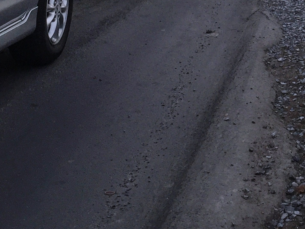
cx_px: 322
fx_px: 872
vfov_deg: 14.0
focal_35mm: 99
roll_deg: -4.2
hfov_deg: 19.1
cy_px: -109
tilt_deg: -0.2
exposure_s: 1/465
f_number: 2.2
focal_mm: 4.15
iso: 32
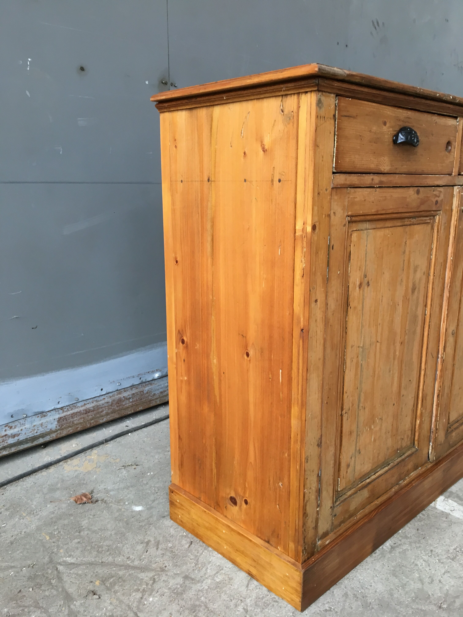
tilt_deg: -12.4
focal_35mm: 29
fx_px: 517
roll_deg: -0.2
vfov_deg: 61.7
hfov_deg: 48.2
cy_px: 308
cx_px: 232
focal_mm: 4.15
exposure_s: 1/33
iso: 80
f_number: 2.2
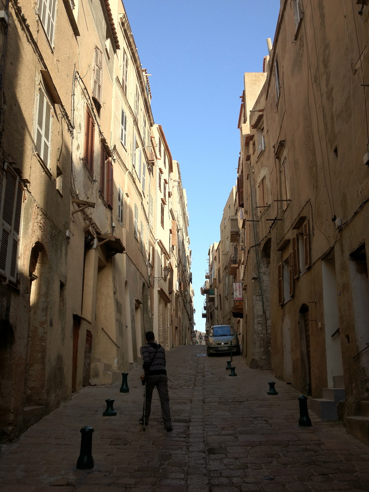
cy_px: 246
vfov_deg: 52.6
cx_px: 184
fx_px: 497
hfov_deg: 40.7
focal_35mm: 35
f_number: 2.4
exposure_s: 1/673
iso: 64
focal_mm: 4.28
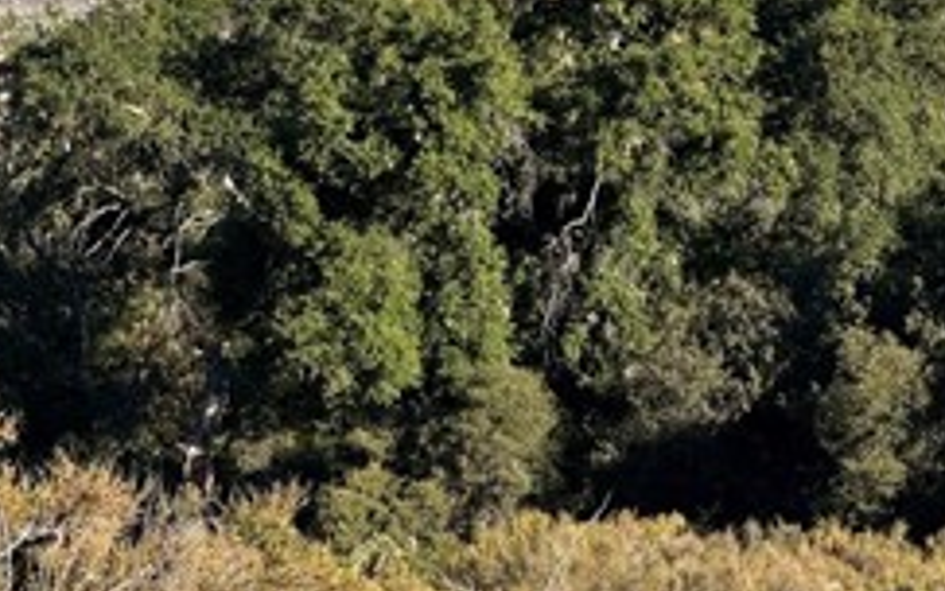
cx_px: 222
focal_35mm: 215
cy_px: 222
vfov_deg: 6.1
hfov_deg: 9.7
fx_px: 5538
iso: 32
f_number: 2.8
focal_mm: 9
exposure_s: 1/544
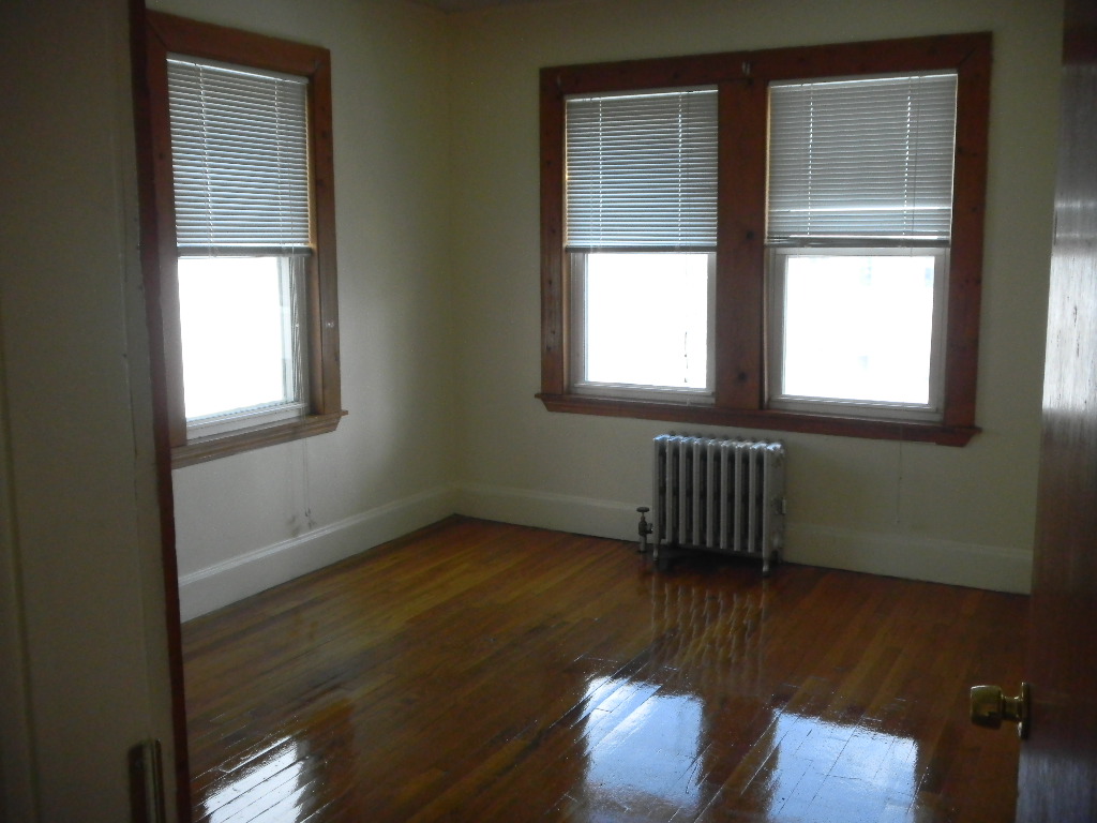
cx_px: 548
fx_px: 1109
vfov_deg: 40.7
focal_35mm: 35
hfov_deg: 52.6
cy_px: 412
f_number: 3.6
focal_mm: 6.3
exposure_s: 1/41.7
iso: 80
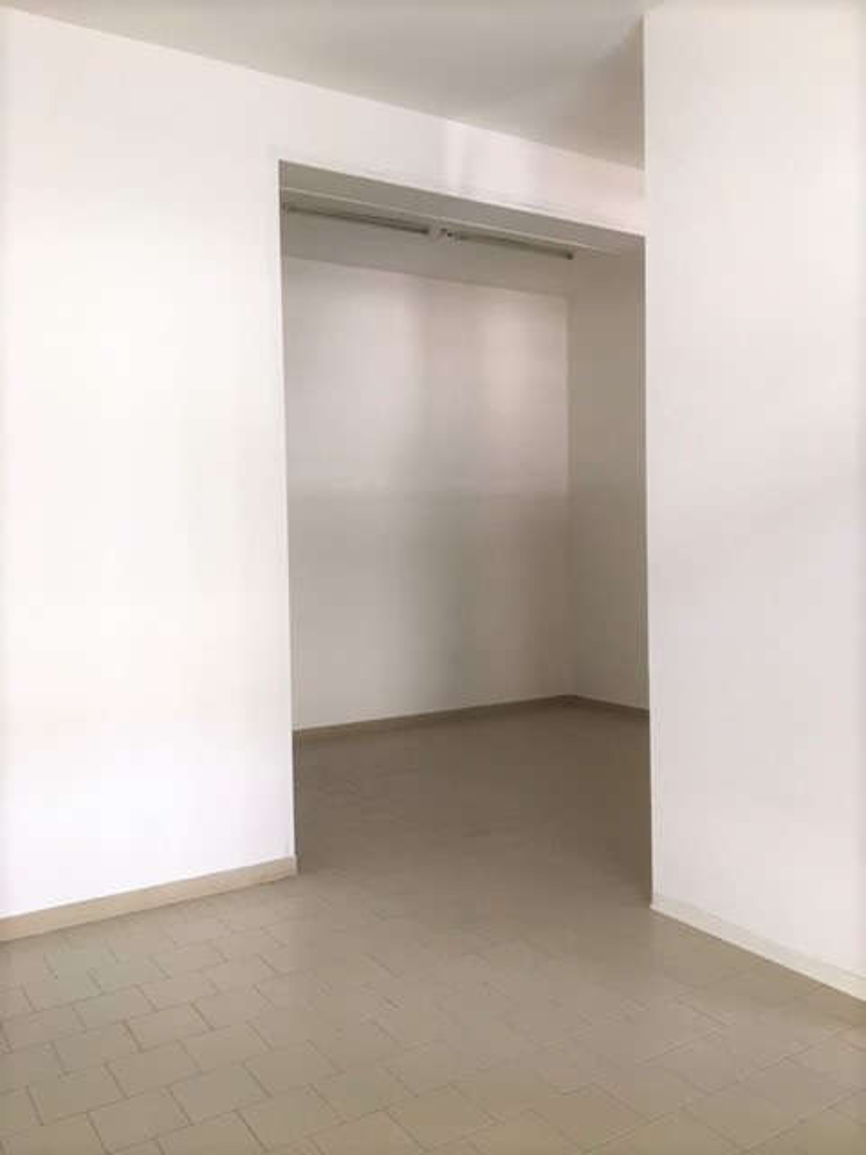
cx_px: 433
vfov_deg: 61.7
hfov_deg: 48.2
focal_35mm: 29
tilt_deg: -1.9
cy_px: 578
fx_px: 967
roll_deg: +0.9
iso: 25
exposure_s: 1/33
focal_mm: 4.15
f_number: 2.2
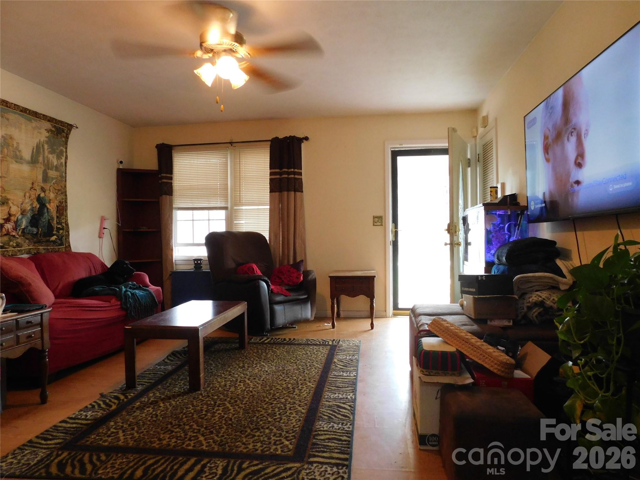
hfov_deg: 73.9
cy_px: 240
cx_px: 320
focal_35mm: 23
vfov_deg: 58.9
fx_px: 425
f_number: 3
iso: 400
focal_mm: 4
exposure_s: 1/25
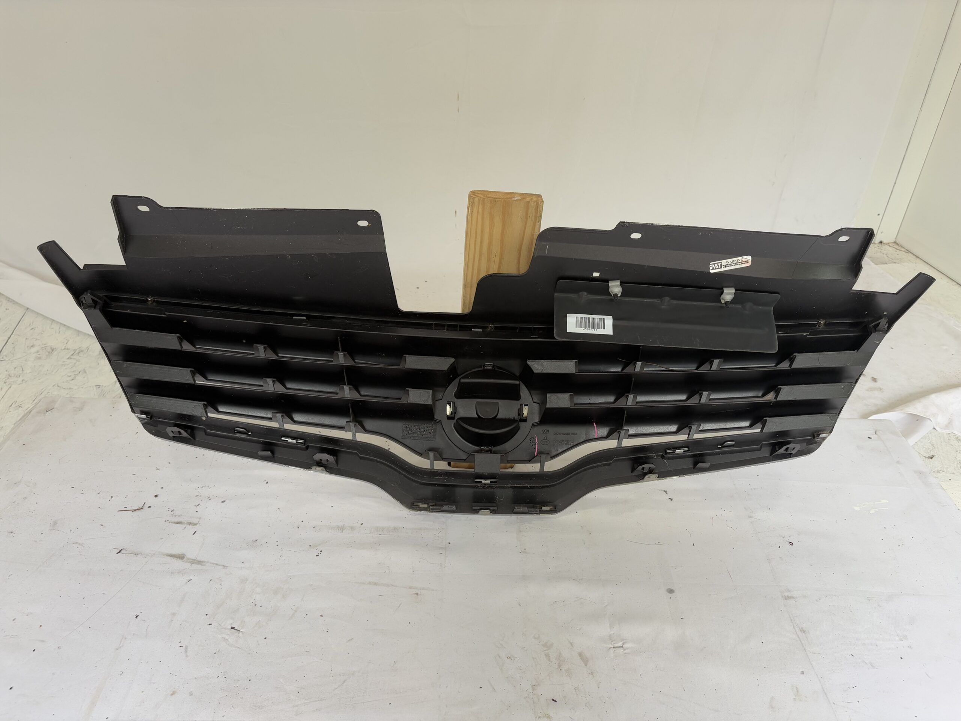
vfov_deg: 53.1
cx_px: 480
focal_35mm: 26
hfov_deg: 67.3
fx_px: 722
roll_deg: -1.5
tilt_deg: -33.1
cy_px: 360
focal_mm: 5.96
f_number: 1.6
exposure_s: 1/121
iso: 32
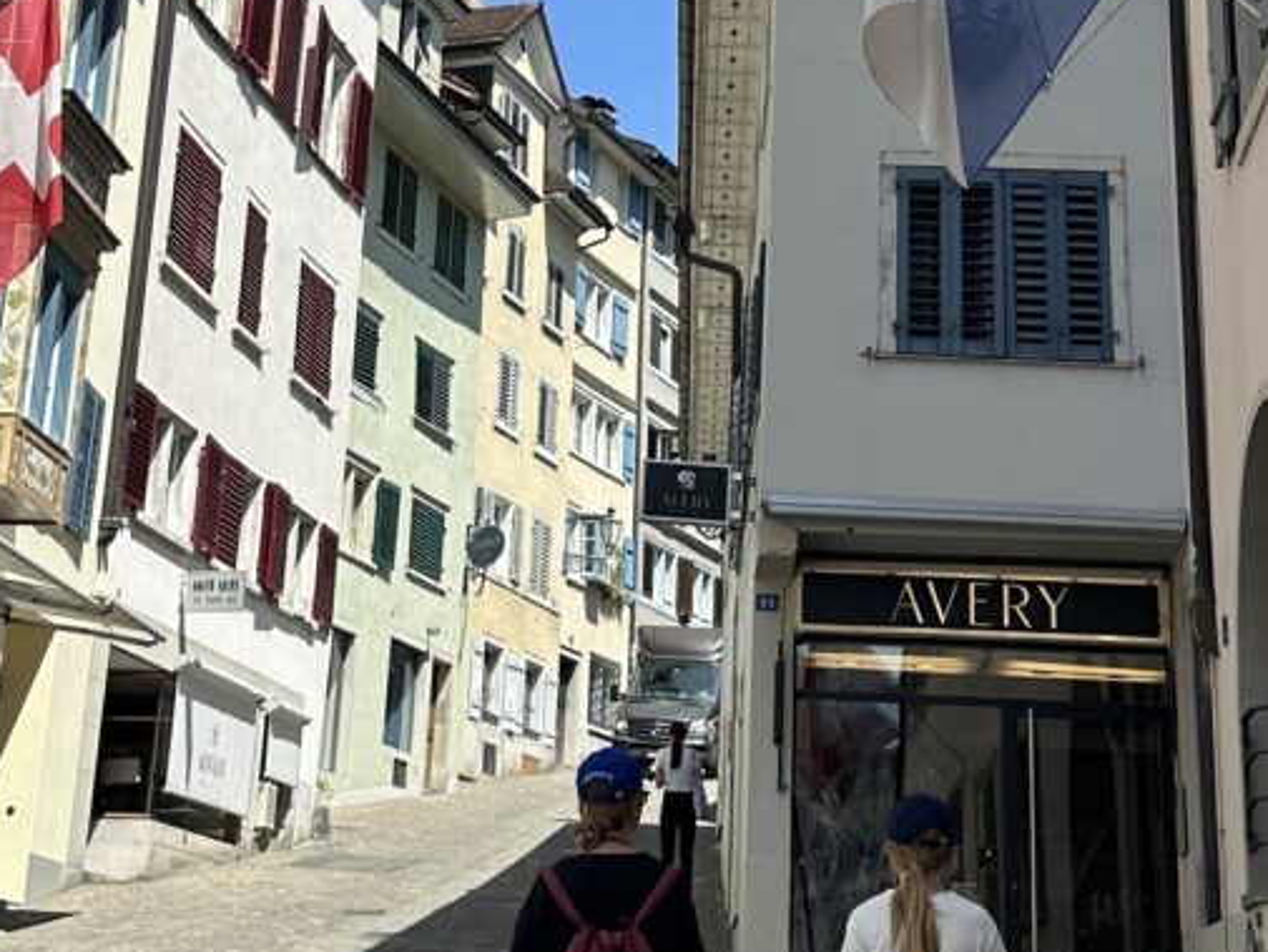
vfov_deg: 25.5
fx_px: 2088
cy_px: 673
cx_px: 675
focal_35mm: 57
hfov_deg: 33.8
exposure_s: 1/3356
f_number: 1.78
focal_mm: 6.86
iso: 80
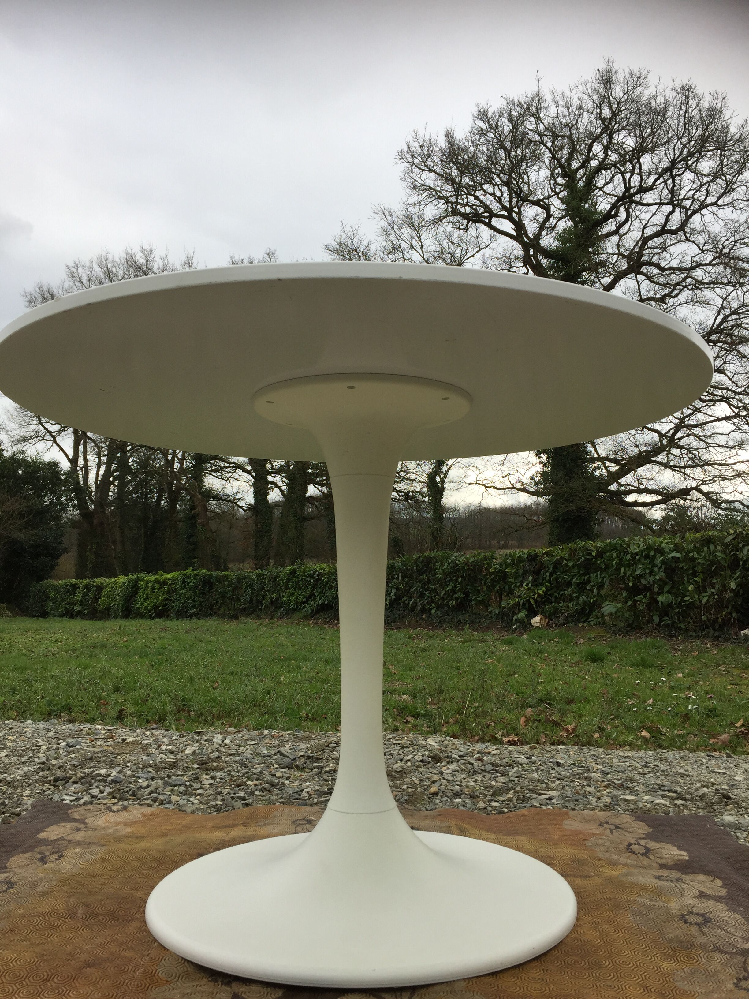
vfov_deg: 61.7
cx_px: 374
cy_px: 500
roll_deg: -2.0
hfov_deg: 48.2
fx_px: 837
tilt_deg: +2.9
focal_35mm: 29
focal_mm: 4.15
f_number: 2.2
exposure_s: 1/460
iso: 32
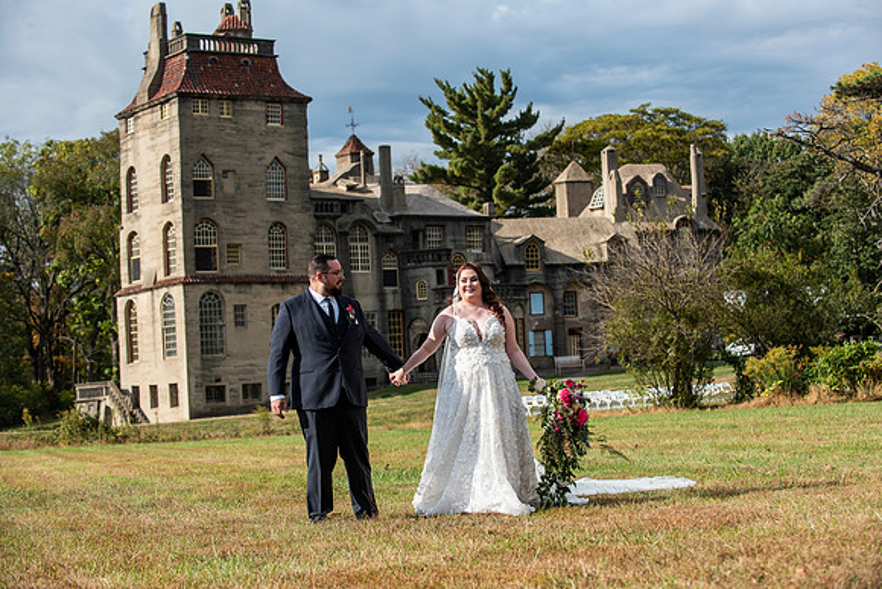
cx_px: 441
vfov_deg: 19.5
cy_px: 294
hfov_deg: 28.8
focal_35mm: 70
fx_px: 1715
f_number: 4.5
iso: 320
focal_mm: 70
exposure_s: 1/2500
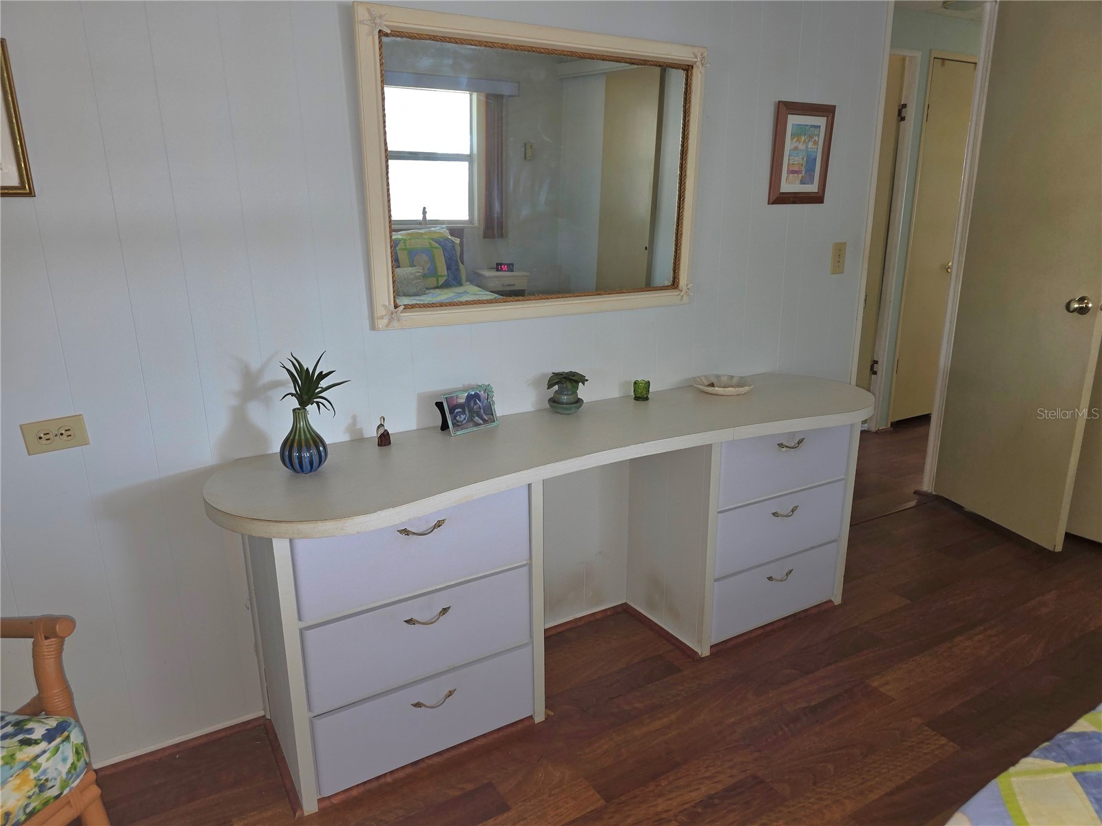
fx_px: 732
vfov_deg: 58.9
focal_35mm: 23
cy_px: 413
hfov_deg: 73.9
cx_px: 551
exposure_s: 1/40
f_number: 1.7
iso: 100
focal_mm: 6.3
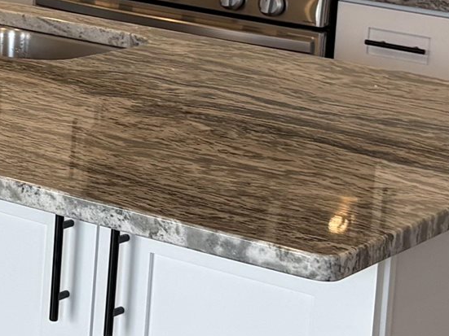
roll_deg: -2.7
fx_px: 1880
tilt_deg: -2.4
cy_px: -195
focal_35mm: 145
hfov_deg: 12.8
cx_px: -269
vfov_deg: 9.9
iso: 50
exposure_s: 1/200
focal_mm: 5.96
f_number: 1.6
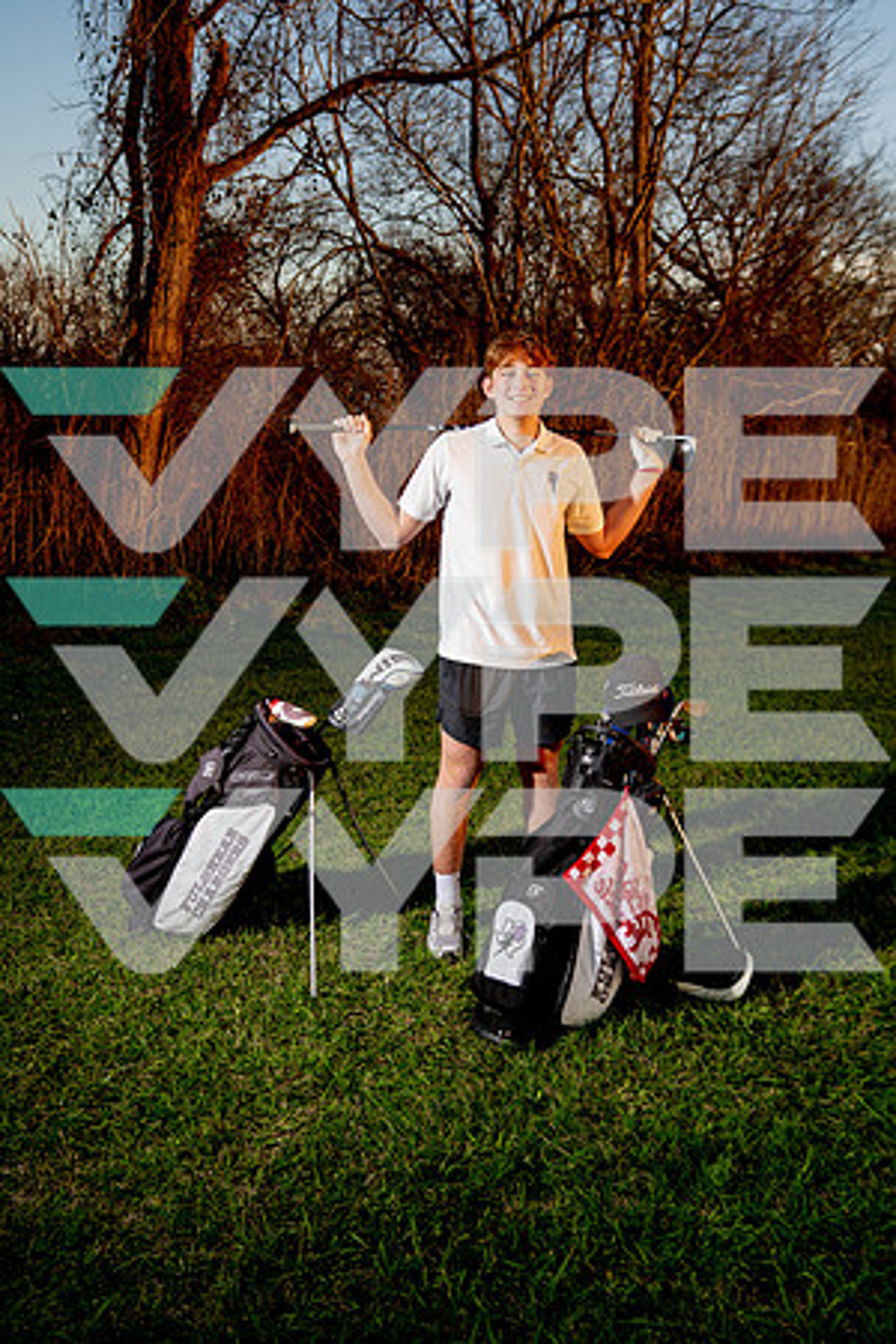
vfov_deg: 61.9
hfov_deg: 43.6
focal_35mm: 30
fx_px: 1120
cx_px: 448
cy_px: 672
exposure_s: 1/250
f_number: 4
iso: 100
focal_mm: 30
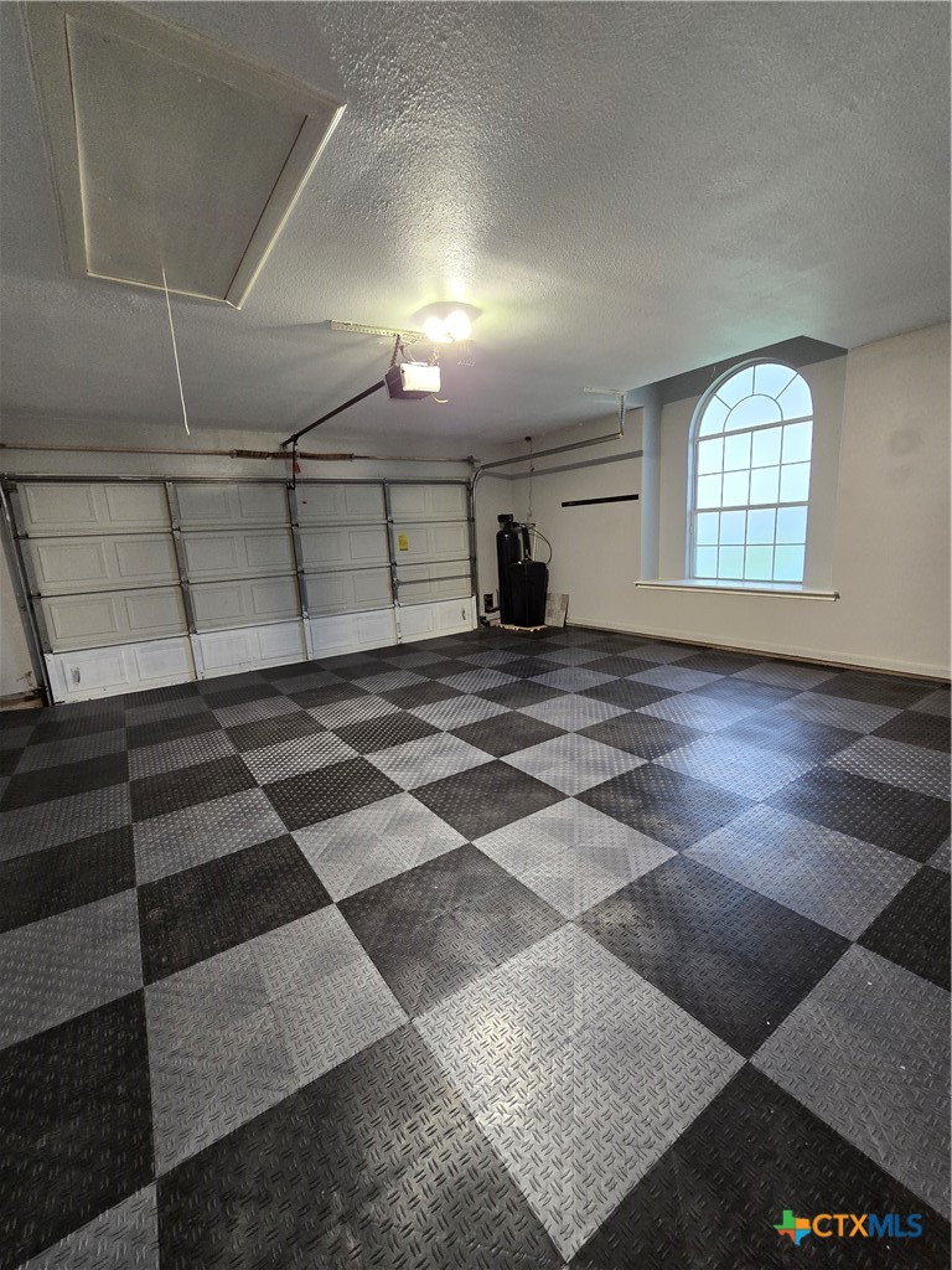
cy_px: 635
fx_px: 477
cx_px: 476
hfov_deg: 89.9
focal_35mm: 13
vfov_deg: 106.2
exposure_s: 1/60
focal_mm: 2.2
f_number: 2.2
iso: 320
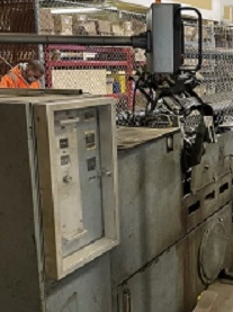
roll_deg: -0.1
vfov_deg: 40.5
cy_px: 144
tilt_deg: -10.2
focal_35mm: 47
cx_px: 205
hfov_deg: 29.6
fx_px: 423
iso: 400
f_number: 1.6
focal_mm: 4.2
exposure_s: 1/60
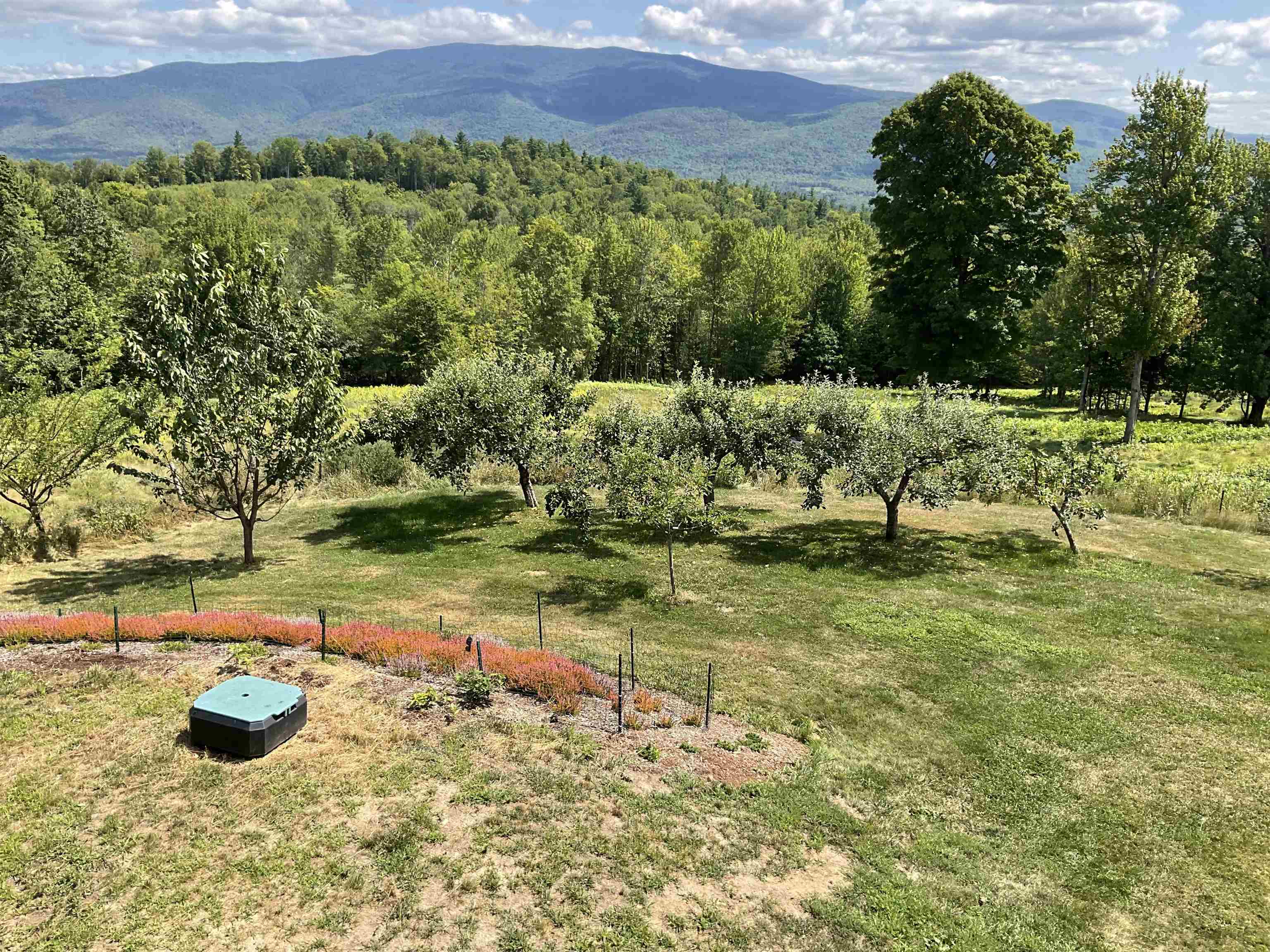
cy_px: 476
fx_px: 1064
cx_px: 635
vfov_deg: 48.2
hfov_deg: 61.7
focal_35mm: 29
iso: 16
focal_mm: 3
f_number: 1.8
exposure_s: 1/869
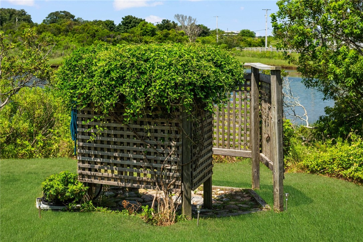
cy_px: 121
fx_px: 625
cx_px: 182
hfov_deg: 32.4
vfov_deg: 21.9
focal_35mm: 62
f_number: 7.1
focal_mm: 62
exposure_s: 1/160
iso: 200
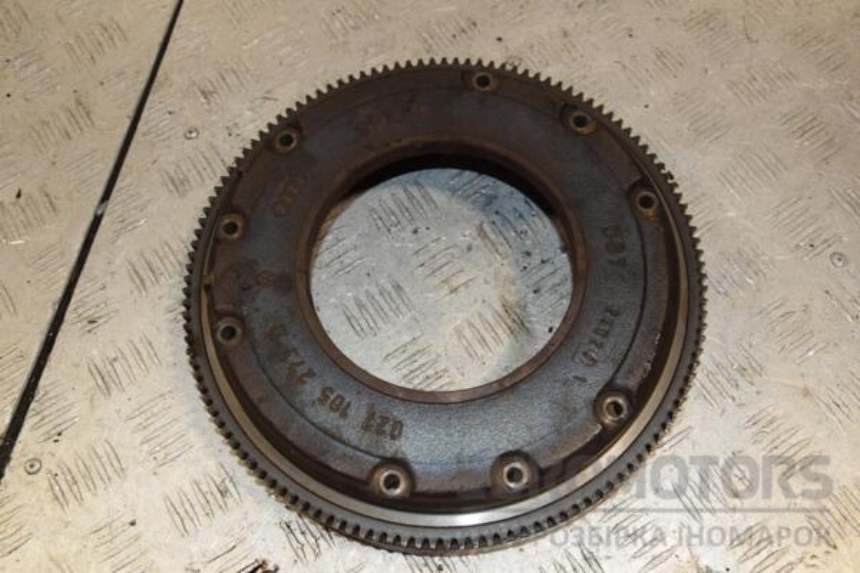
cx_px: 430
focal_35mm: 45
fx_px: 1075
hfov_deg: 43.6
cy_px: 286
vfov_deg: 29.9
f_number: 7.1
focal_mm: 30
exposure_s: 1/200
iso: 800
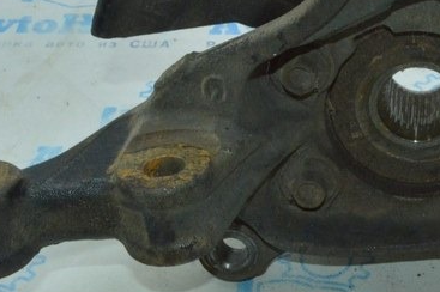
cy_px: 40
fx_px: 1123
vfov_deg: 14.7
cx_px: 367
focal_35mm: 92
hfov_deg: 21.8
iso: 1800
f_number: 16
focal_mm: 22
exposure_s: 1/40
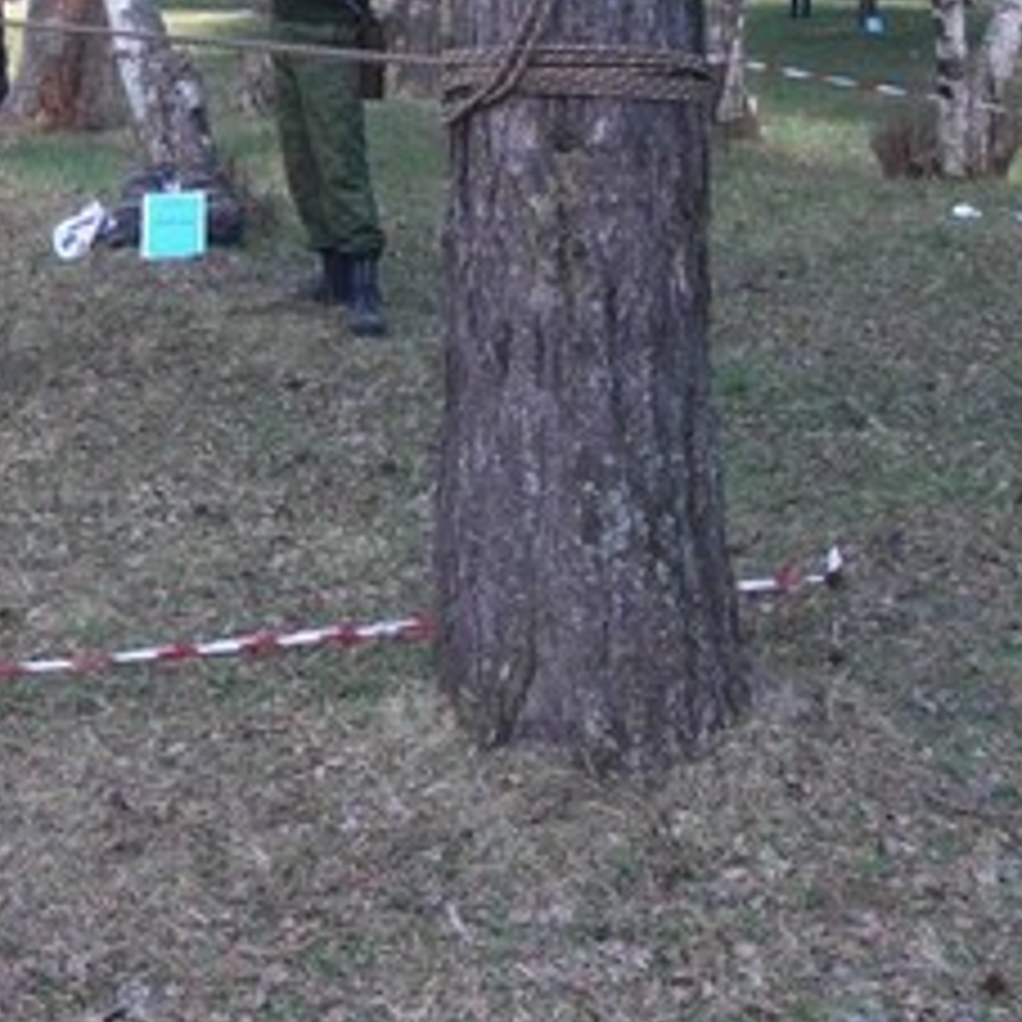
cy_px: 205
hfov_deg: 23.9
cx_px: 86
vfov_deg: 24.3
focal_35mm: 70
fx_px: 2338
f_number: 2.8
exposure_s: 1/80
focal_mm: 6.3
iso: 50
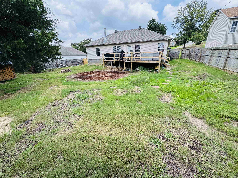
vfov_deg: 85.7
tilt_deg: -17.7
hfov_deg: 102.1
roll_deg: +1.0
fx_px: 96
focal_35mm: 14
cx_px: 119
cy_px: 89
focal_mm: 2.22
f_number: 2.2
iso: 40
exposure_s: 1/361
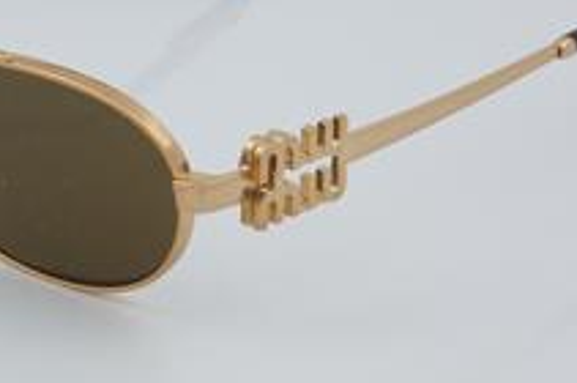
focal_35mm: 142
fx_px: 2272
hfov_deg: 14.4
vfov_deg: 9.6
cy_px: 77
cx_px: 150
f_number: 32
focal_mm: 50
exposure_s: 1/4
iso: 100
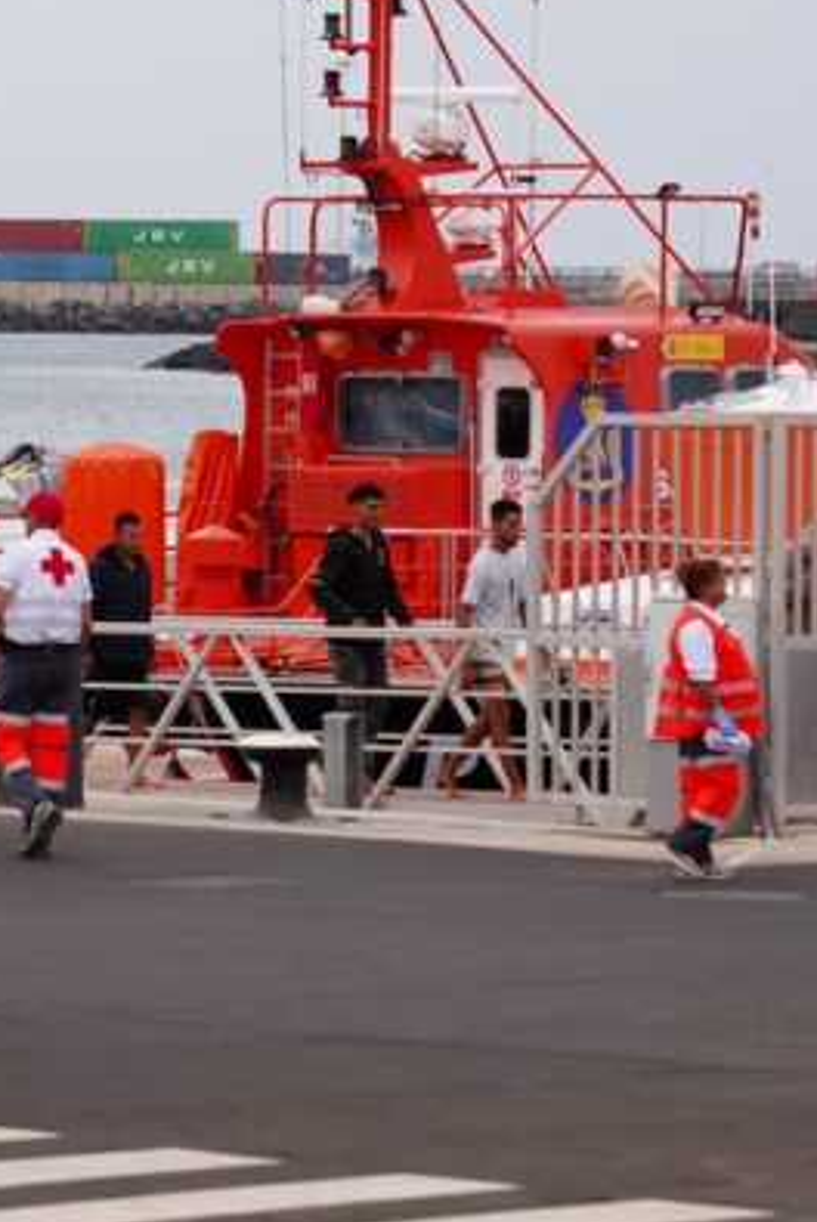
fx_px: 8090
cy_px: 648
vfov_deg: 8.6
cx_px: 25
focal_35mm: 238
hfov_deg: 5.8
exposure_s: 1/320
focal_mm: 73
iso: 100
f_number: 5.6
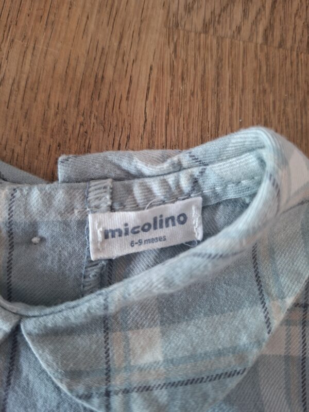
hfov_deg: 58.9
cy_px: 206
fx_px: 274
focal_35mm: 23
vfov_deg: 73.9
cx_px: 154
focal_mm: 5.54
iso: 400
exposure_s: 1/25
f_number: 1.8
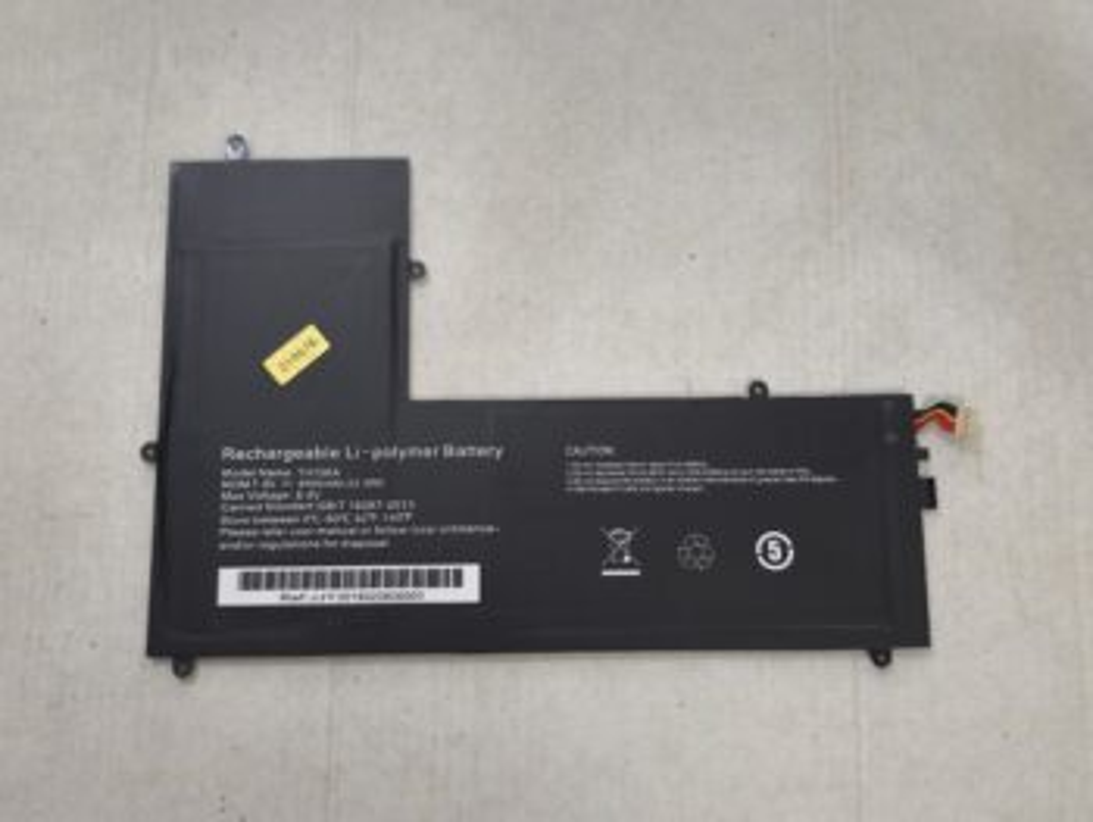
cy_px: 411
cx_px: 546
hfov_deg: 52.6
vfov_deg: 40.7
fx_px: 1106
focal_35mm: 35
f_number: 1.6
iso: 500
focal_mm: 6.57
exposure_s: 1/50
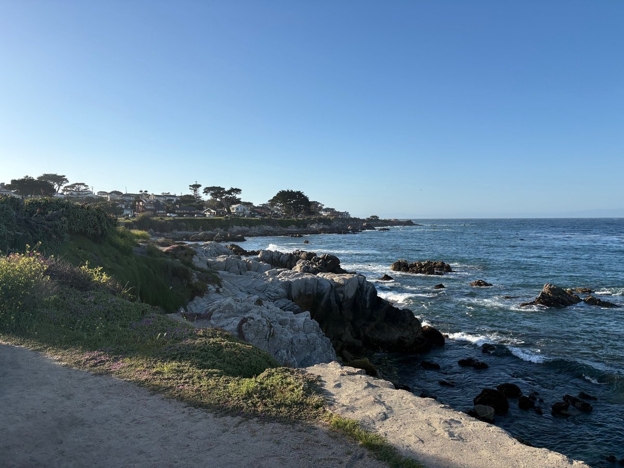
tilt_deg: -2.6
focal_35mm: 26
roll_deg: +0.7
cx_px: 312
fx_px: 469
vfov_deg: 53.1
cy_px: 234
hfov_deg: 67.3
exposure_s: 1/3448
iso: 50
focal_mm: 5.96
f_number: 1.6
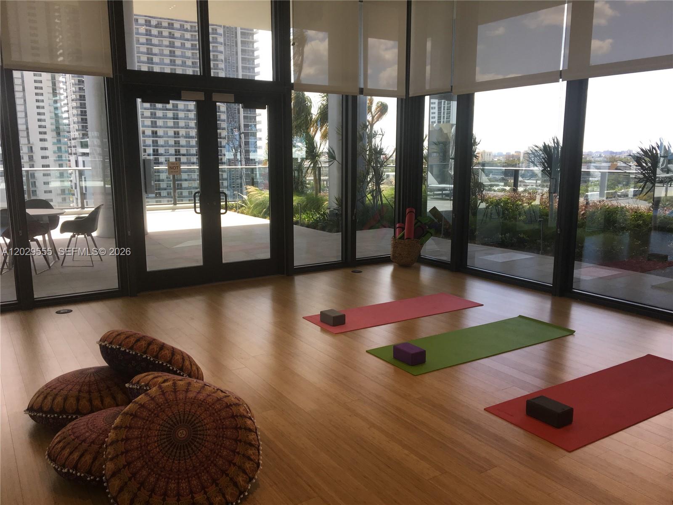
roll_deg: -0.5
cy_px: 252
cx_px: 336
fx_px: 564
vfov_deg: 48.2
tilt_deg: -9.9
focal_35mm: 29
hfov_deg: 61.7
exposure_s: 1/120
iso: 32
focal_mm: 4.15
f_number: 2.2
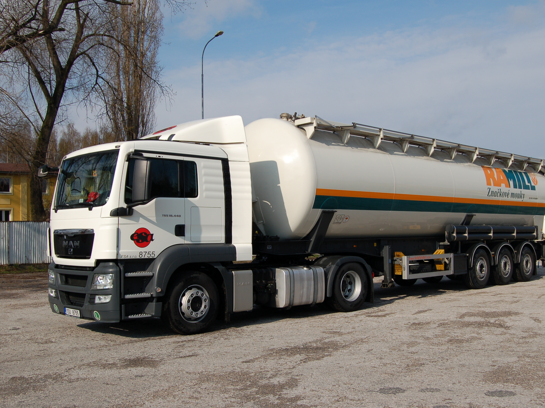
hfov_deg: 46.7
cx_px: 306
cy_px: 202
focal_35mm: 40
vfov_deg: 36.0
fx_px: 630
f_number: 9.5
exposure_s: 1/350
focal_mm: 24
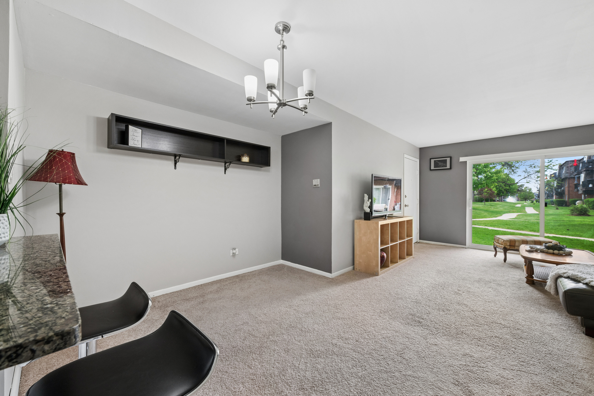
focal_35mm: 14
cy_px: 198
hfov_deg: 104.3
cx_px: 297
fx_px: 231
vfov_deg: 81.2
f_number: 8
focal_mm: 14
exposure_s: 1/10
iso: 400
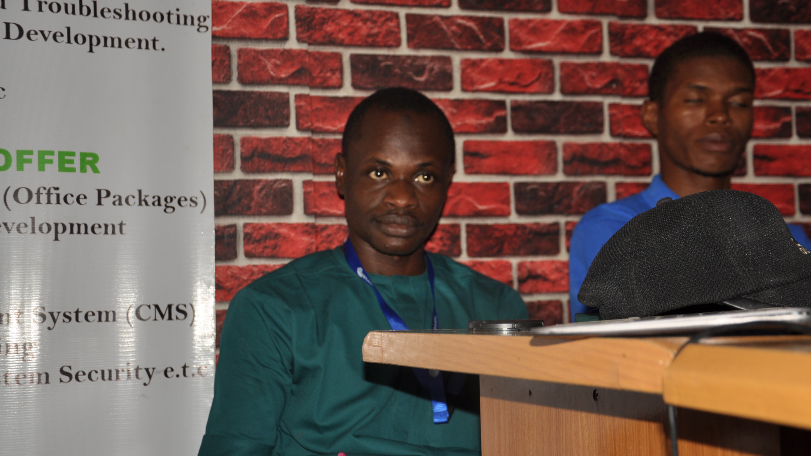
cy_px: 236
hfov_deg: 34.9
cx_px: 405
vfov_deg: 20.0
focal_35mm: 60
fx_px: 1290
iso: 200
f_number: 4.5
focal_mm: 38
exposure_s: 1/60
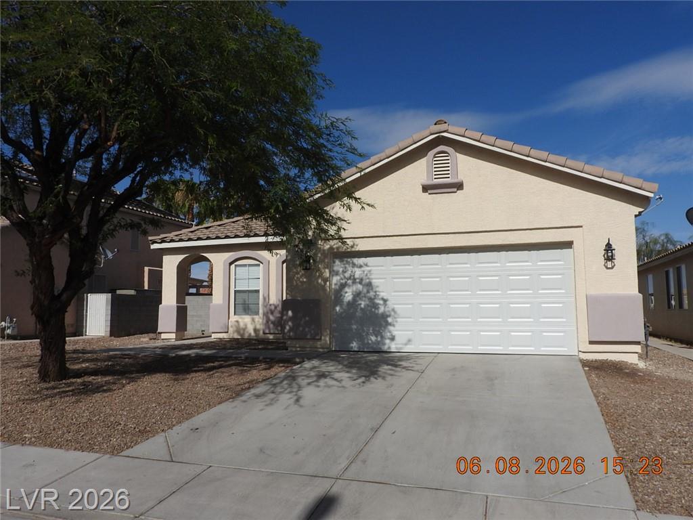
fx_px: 561
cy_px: 260
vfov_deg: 49.7
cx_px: 346
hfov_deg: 63.4
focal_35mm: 28
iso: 100
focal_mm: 5
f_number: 5
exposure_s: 1/1600
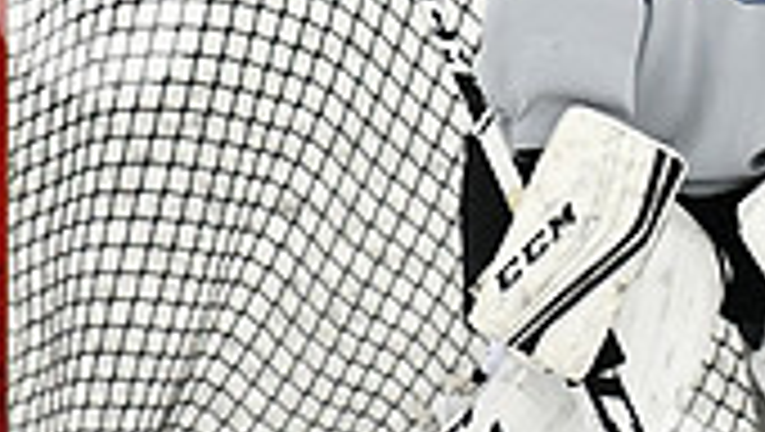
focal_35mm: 1017
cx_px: 1035
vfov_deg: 1.2
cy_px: 227
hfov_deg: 2.1
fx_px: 20649
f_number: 2.8
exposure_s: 1/1250
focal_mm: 190
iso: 5000
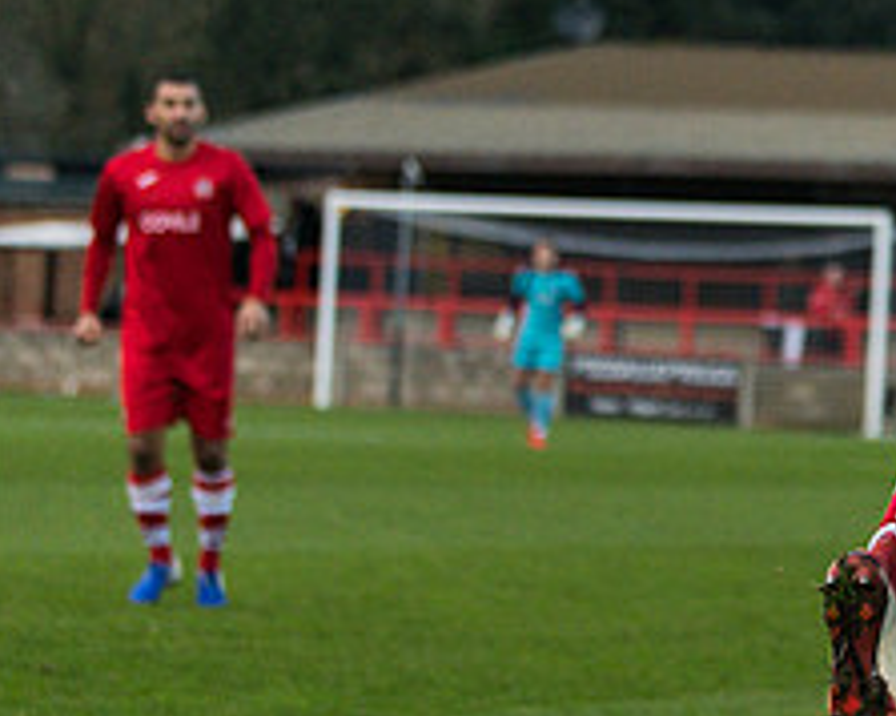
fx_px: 5723
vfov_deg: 7.1
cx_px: 1080
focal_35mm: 216
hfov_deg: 8.8
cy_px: 128
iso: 2000
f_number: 2.8
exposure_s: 1/5000
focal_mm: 70
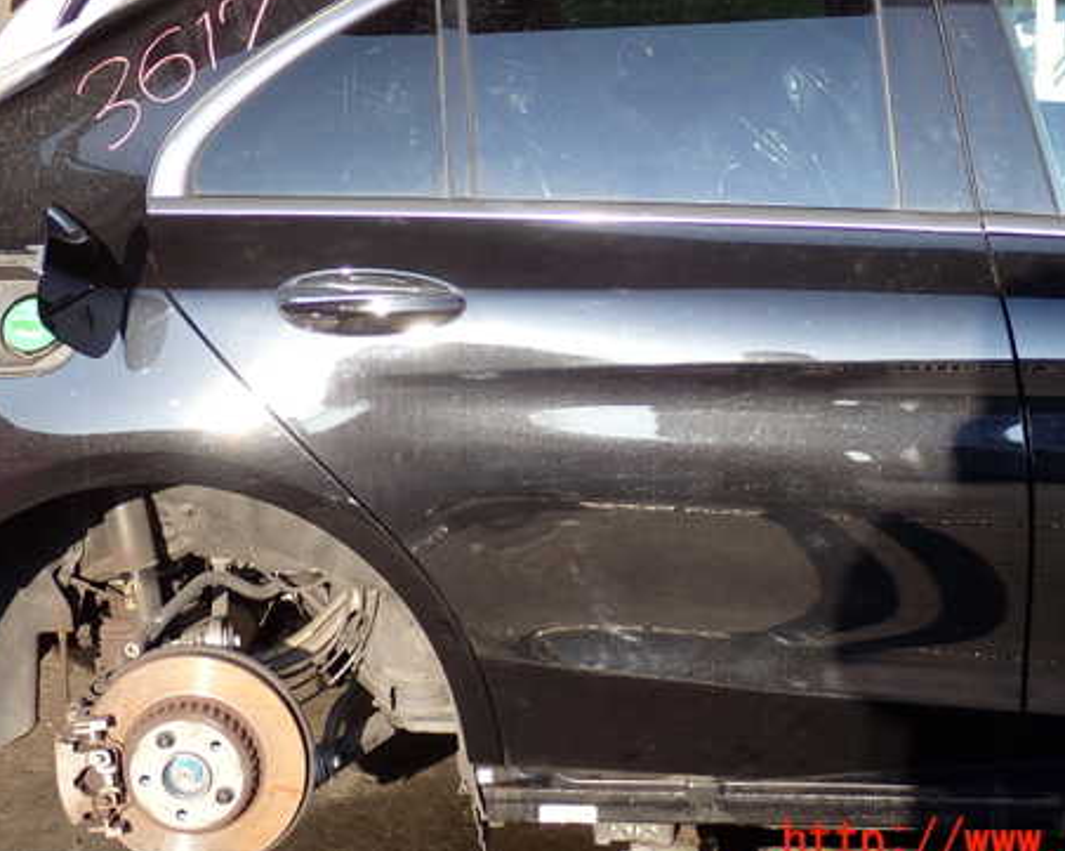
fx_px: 2205
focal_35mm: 70
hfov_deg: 27.1
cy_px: 342
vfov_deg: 21.8
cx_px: 608
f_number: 3.3
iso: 100
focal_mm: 9.65
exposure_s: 1/160
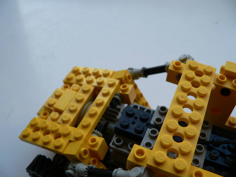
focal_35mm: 36
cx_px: 118
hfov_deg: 51.4
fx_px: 245
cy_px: 88
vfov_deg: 39.7
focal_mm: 6
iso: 100
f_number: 2.8
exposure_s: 1/60
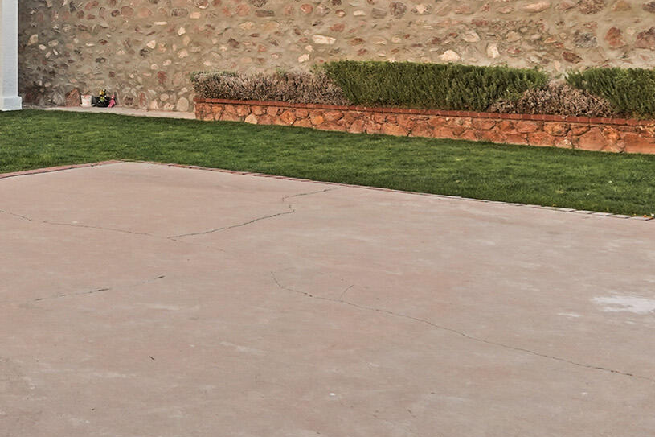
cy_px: 37
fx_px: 964
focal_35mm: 53
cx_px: -2
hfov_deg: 34.2
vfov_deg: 24.7
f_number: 8
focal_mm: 16
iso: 250
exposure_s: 1/10
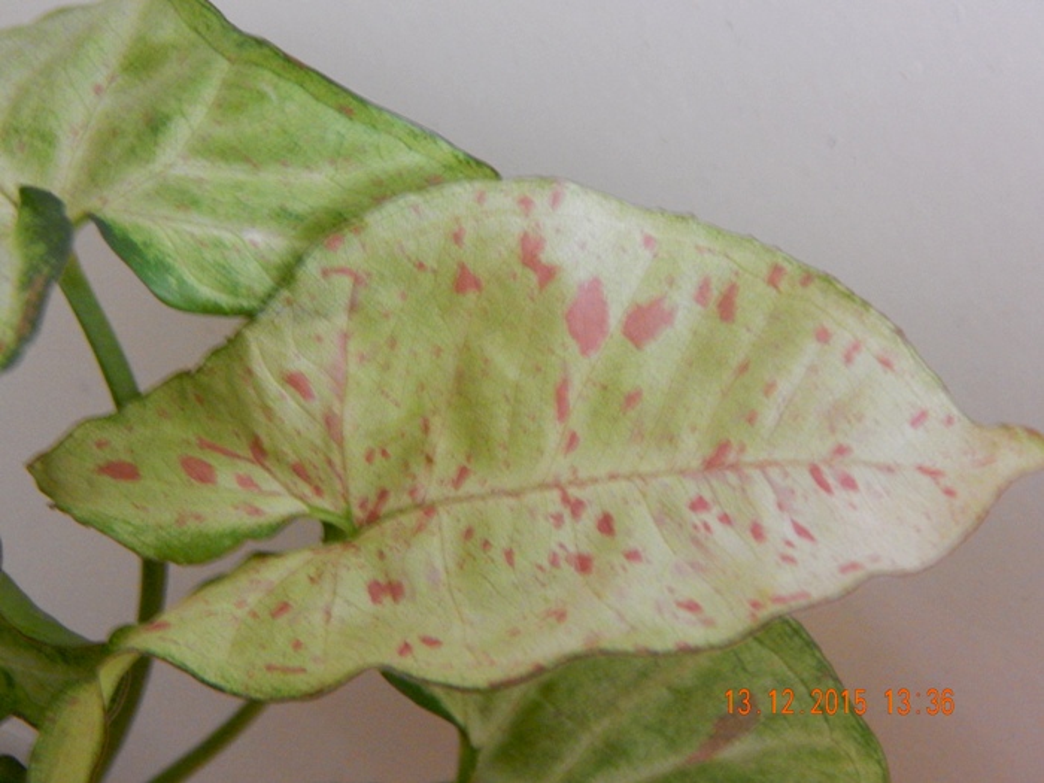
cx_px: 522
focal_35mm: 94
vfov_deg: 15.7
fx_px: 2835
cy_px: 392
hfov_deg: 20.9
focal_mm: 16.6
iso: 800
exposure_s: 1/6
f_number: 4.4
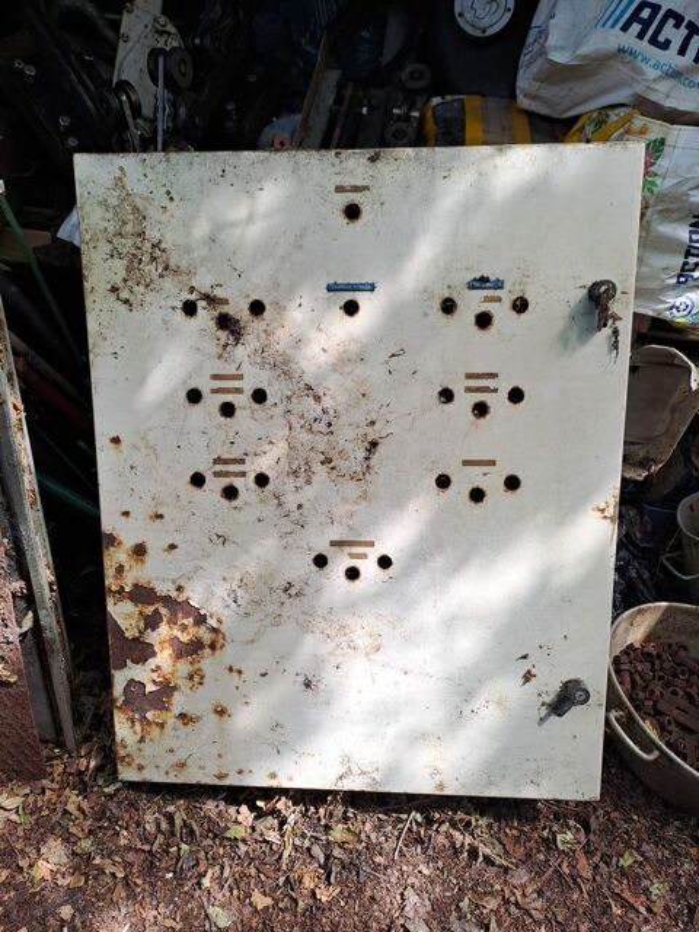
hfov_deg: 54.9
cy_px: 466
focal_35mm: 25
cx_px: 350
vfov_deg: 69.4
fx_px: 673
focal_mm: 4.65
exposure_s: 1/100
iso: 32
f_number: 1.8
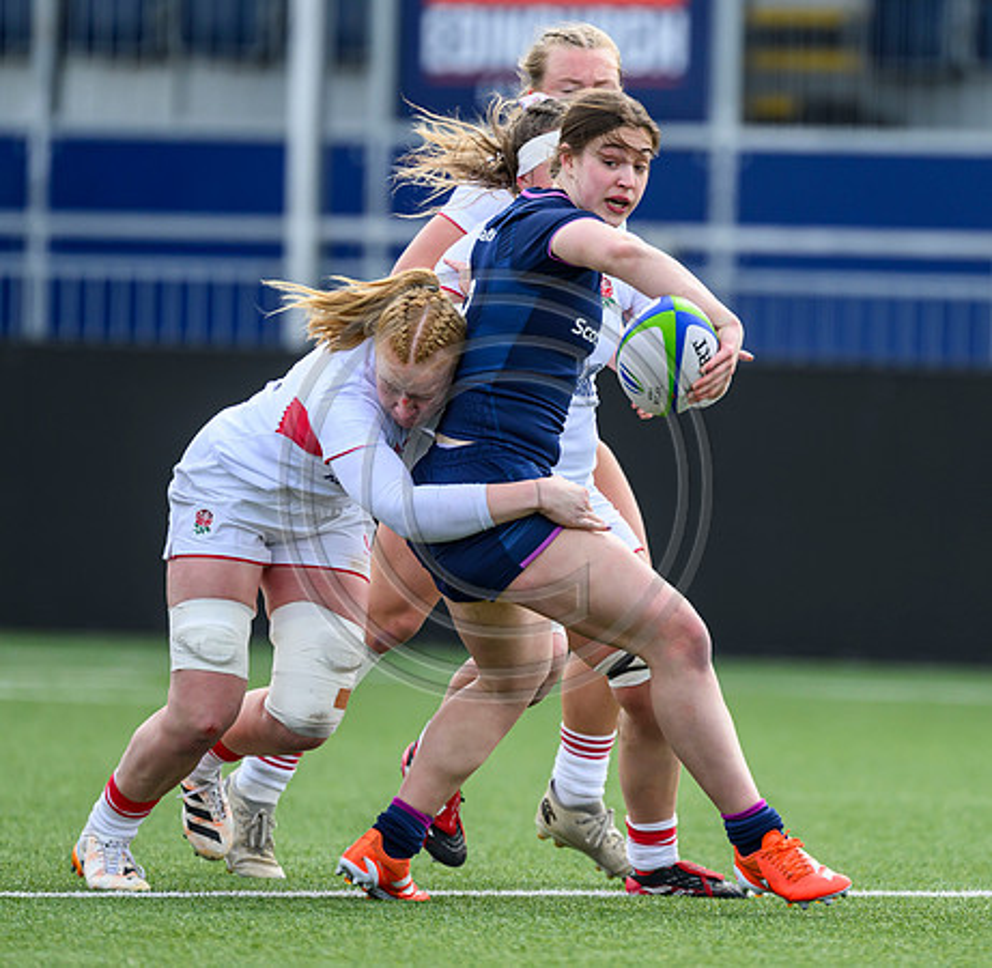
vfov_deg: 1.9
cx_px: 662
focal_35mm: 902
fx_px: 28885
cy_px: 454
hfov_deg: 2.0
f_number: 4
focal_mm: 560
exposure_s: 1/1600
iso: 500
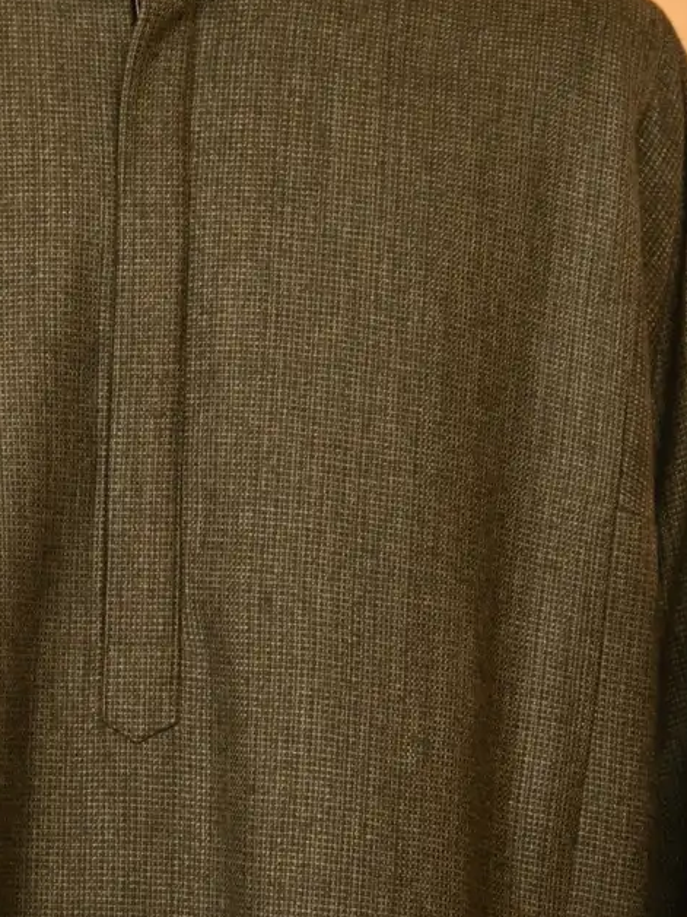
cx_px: 105
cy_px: 416
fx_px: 6404
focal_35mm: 242
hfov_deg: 6.1
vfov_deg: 8.2
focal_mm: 62
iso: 320
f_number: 2.8
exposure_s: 1/320
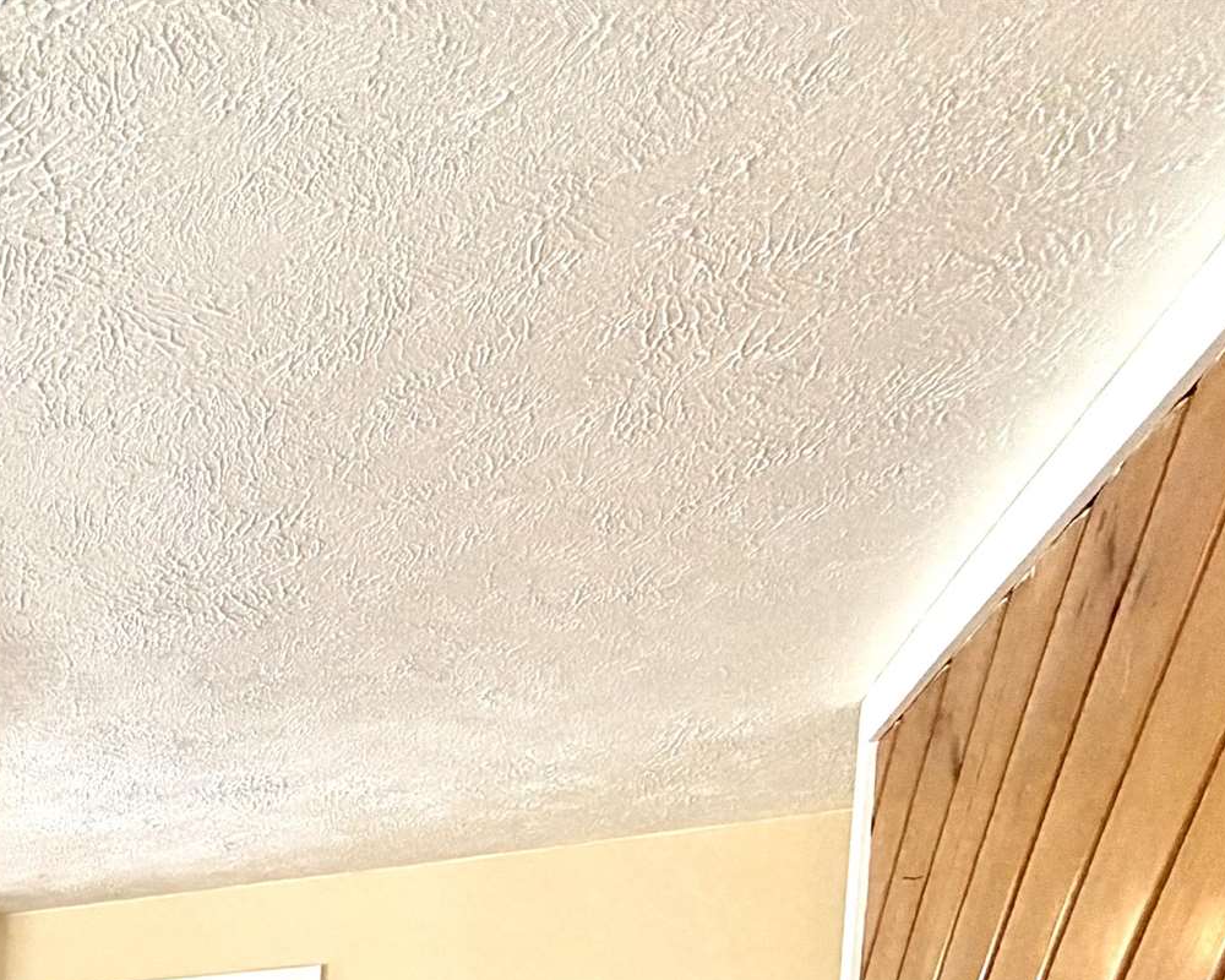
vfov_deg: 27.1
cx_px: -386
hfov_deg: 32.4
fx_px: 1523
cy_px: 1408
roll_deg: +0.5
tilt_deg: -5.4
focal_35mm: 42
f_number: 2.2
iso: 250
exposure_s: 1/120
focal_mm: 2.22
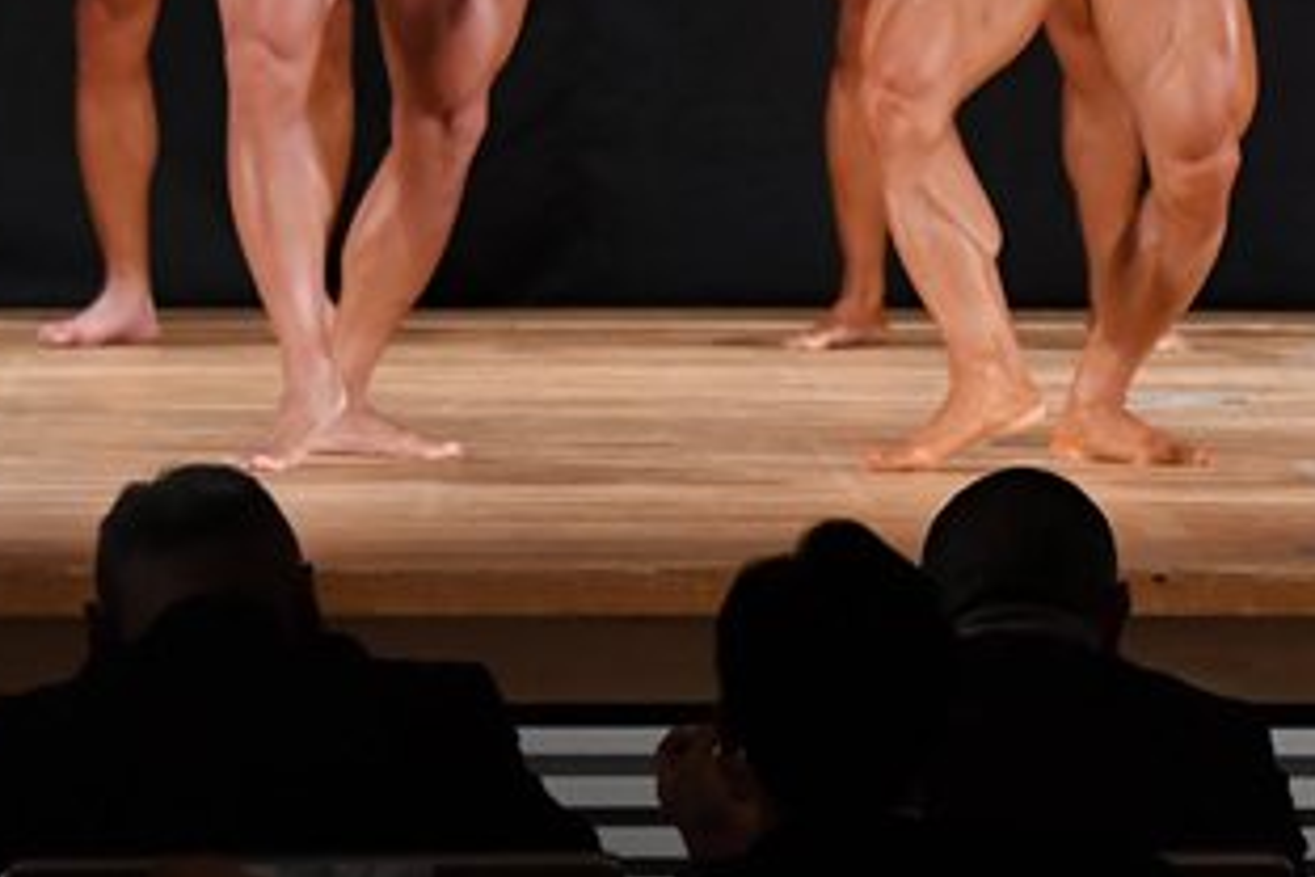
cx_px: 1435
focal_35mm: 455
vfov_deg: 3.0
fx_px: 16619
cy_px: -173
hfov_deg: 4.5
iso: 3200
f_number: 5.6
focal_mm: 122
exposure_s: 1/400
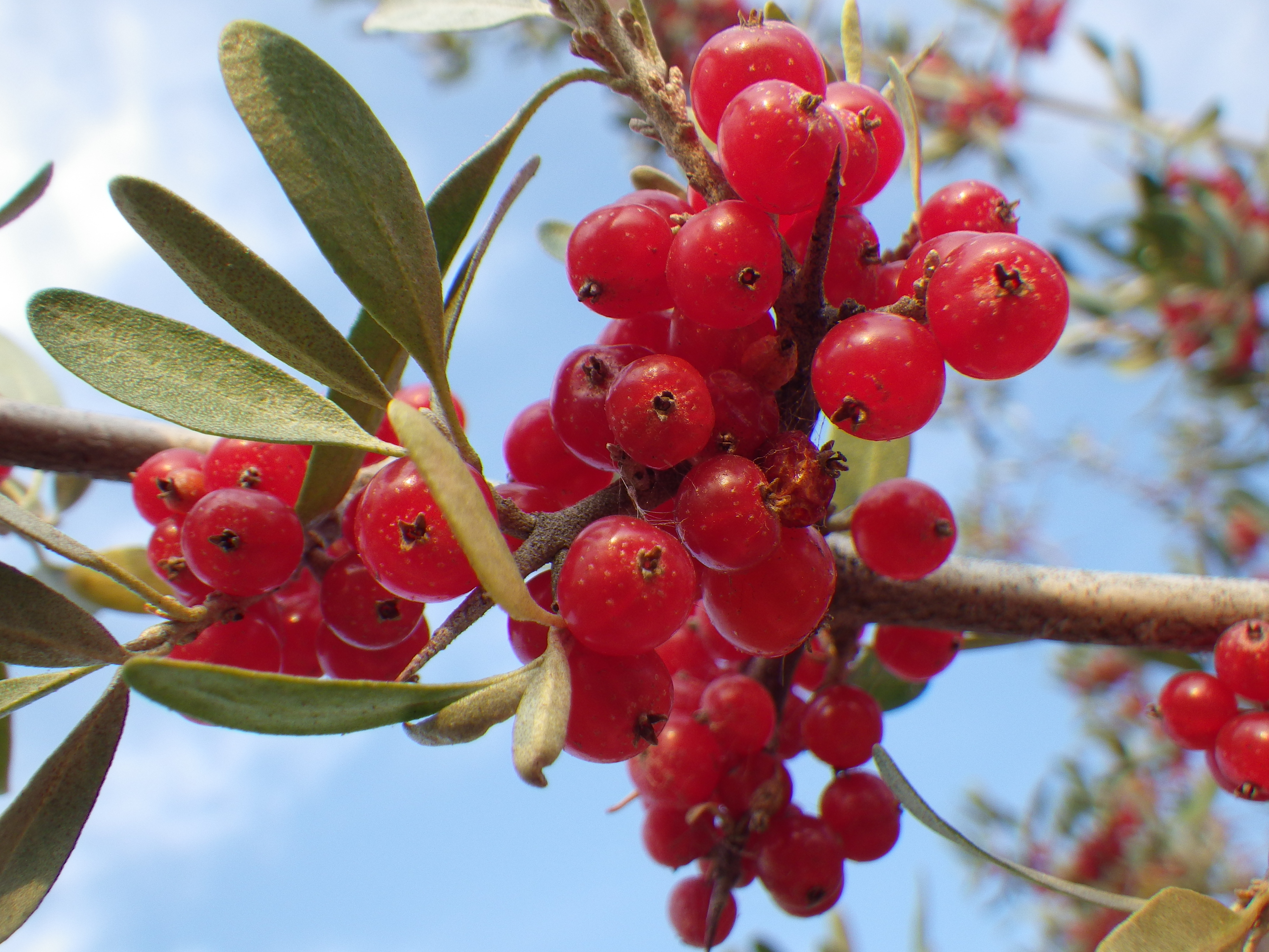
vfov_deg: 38.7
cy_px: 464
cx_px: 648
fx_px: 1356
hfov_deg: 50.1
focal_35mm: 37
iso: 125
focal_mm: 6.1
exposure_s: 1/160
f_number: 3.8
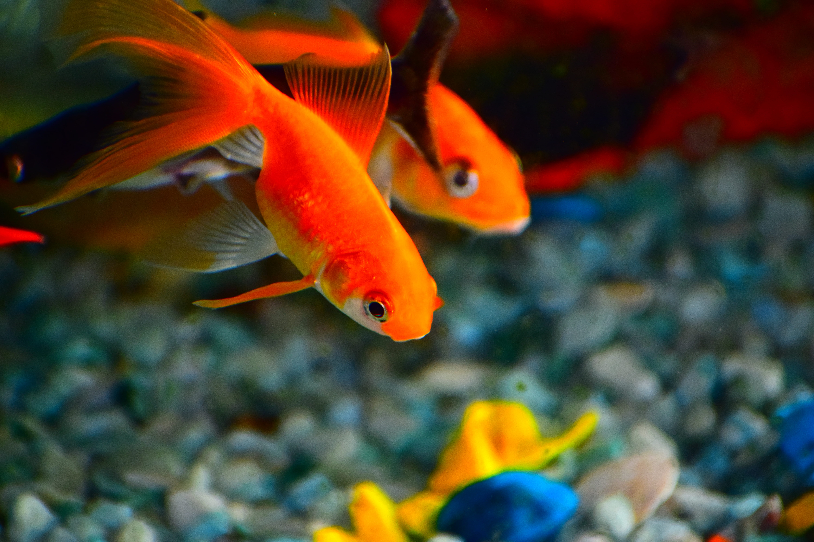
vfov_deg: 3.1
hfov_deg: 4.6
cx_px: 407
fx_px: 10174
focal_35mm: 450
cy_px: 271
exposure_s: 1/60
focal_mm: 300
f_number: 6.3
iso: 1400
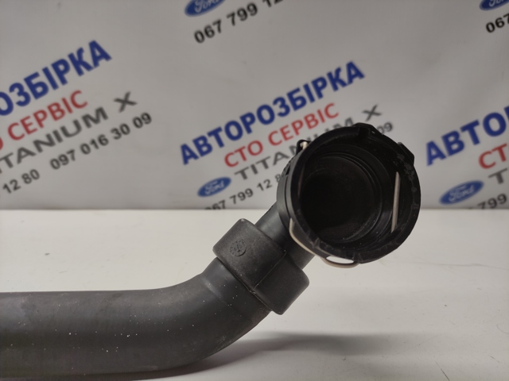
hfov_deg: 69.4
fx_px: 368
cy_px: 190
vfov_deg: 54.9
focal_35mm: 25
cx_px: 254
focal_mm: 5.43
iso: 100
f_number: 1.89
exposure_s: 1/101
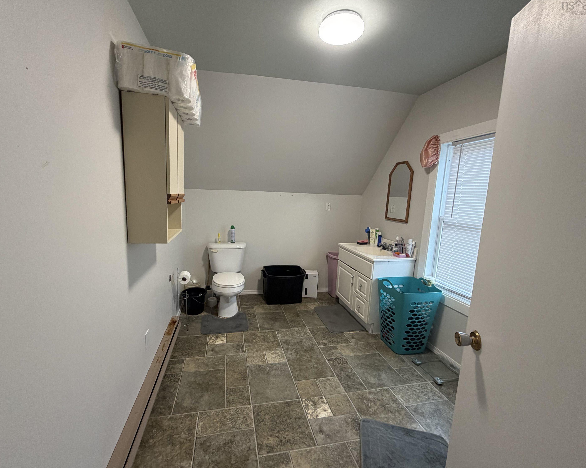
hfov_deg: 96.7
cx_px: 276
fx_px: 260
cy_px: 235
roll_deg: -1.8
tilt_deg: -9.2
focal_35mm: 15
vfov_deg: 84.0
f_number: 2.2
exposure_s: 1/60
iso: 200
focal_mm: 2.22
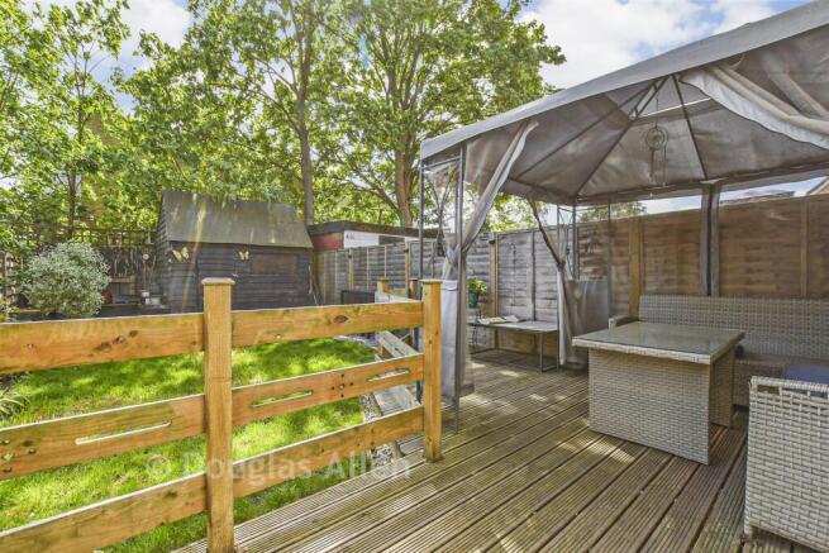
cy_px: 276
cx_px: 414
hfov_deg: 100.4
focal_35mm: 15
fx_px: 345
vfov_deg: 77.4
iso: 160
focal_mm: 10
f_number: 8
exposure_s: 1/160
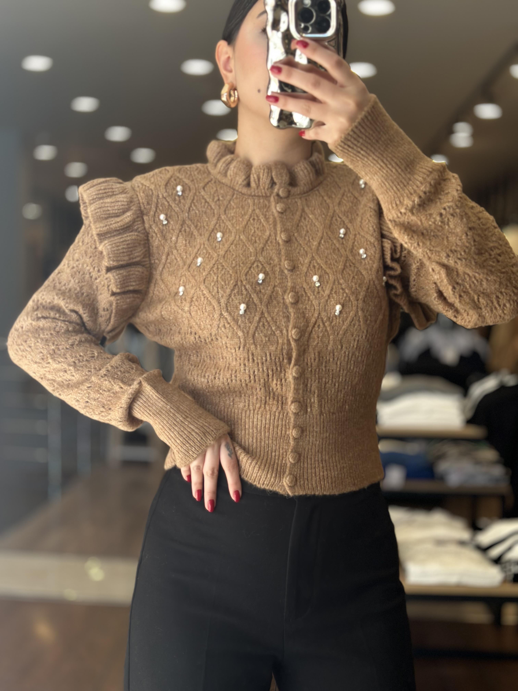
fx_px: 958
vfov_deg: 39.7
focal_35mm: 48
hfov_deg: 30.3
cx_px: 259
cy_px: 346
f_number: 1.78
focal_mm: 6.86
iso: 80
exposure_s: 1/190
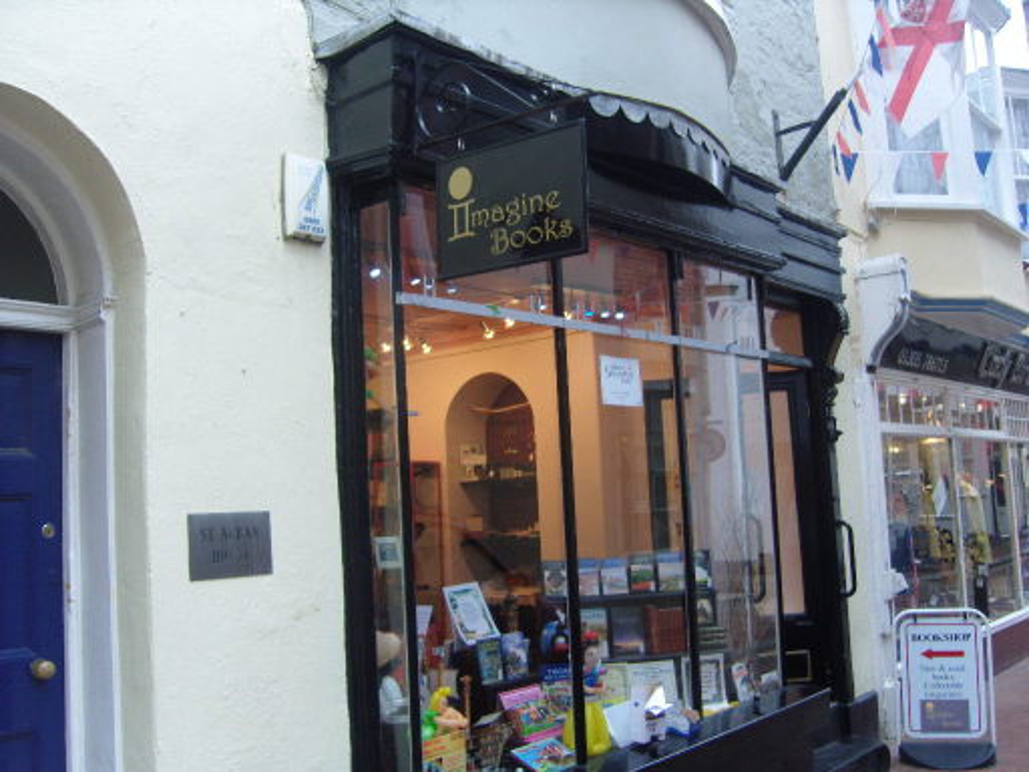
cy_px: 386
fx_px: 1011
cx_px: 514
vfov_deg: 41.8
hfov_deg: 54.0
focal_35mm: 34
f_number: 2.8
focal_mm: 7.3
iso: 100
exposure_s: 1/40
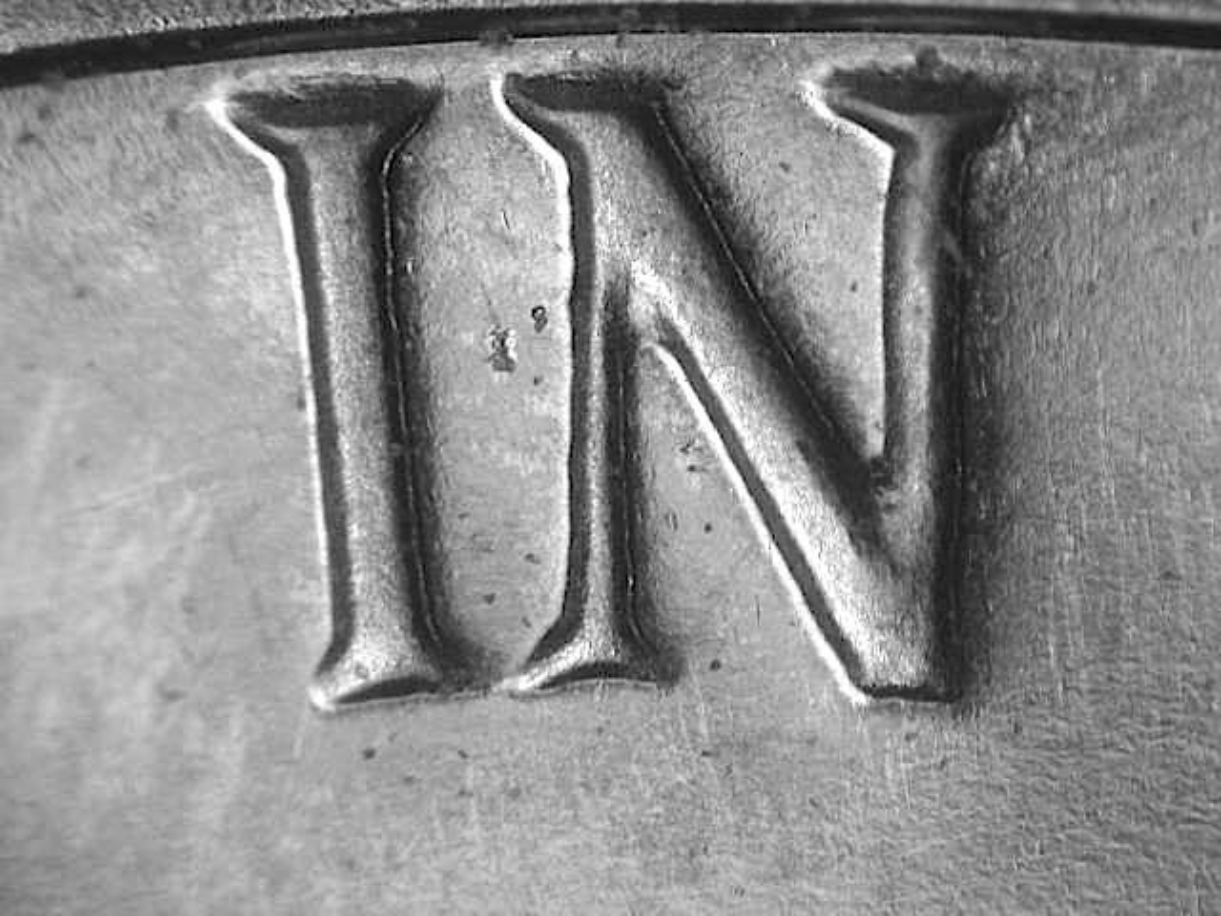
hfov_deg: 12.8
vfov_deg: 9.6
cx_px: 610
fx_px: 5432
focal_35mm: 154
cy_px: 458
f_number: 5.1
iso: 100
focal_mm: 32
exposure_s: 1/10.2
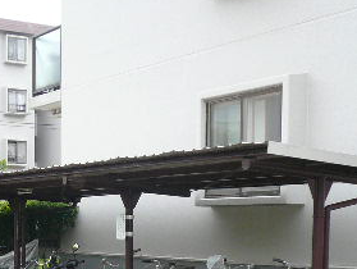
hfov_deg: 25.7
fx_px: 733
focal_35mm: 71
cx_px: -14
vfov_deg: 19.8
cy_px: 300
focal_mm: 4.6
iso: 100
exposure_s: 1/500
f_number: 2.8
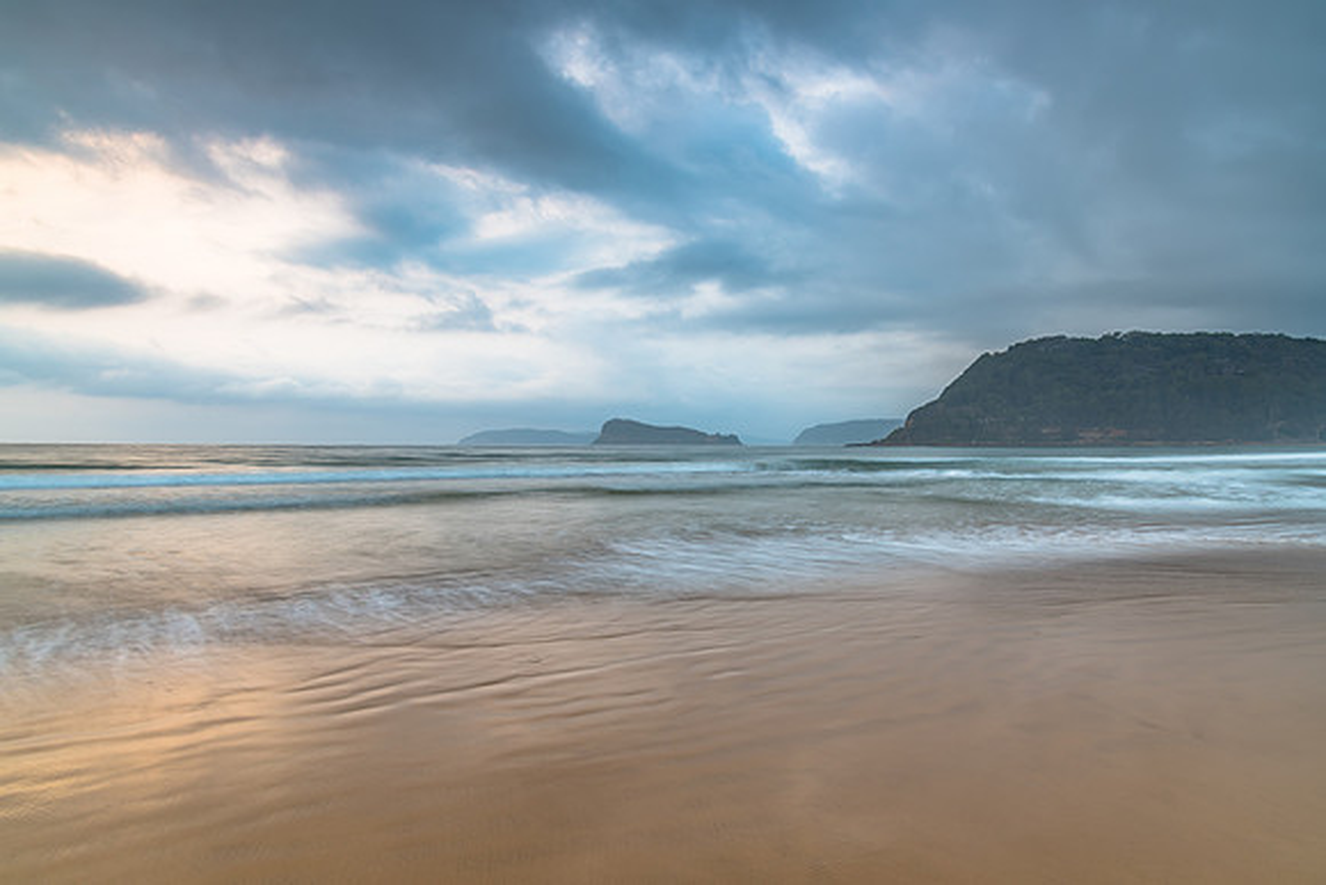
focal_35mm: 25
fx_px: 915
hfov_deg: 71.8
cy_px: 442
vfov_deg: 51.6
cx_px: 663
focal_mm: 24
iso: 31
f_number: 10
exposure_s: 2
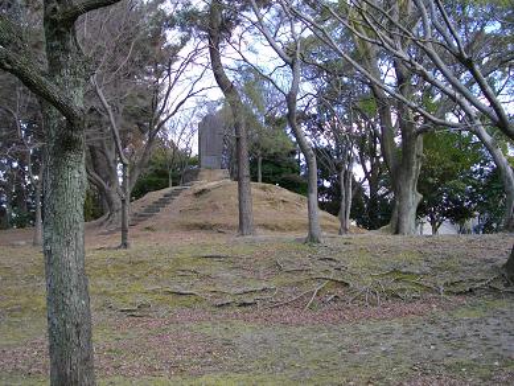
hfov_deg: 46.8
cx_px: 257
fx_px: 594
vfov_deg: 36.0
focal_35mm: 40
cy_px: 193
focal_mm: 7.1
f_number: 3.2
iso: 100
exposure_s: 1/160
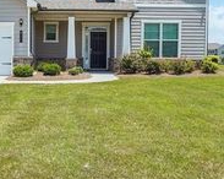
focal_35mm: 41
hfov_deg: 43.6
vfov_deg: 33.0
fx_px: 272
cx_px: 61
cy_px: -6
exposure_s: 1/800
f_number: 8
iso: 400
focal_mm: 16
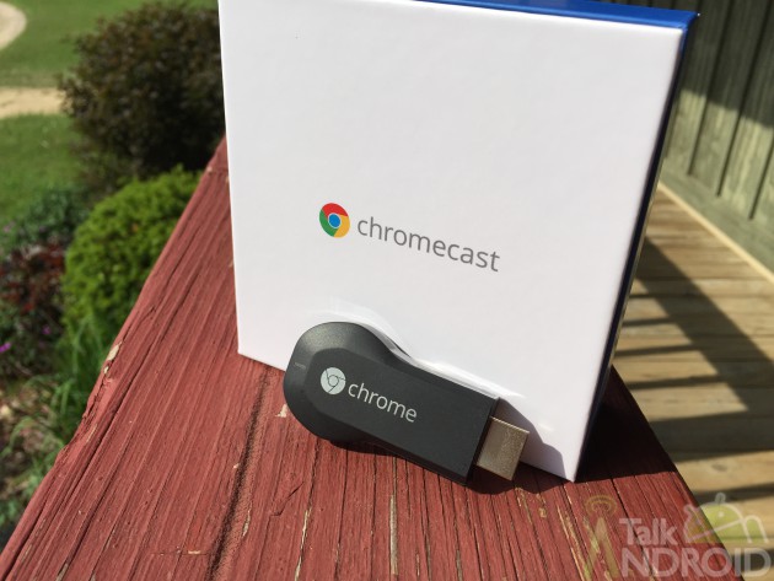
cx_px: 387
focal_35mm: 29
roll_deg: -3.5
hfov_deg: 61.6
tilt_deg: -29.0
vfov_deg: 48.3
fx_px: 649
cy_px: 290
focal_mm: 4.15
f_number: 2.2
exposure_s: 1/2326
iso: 32
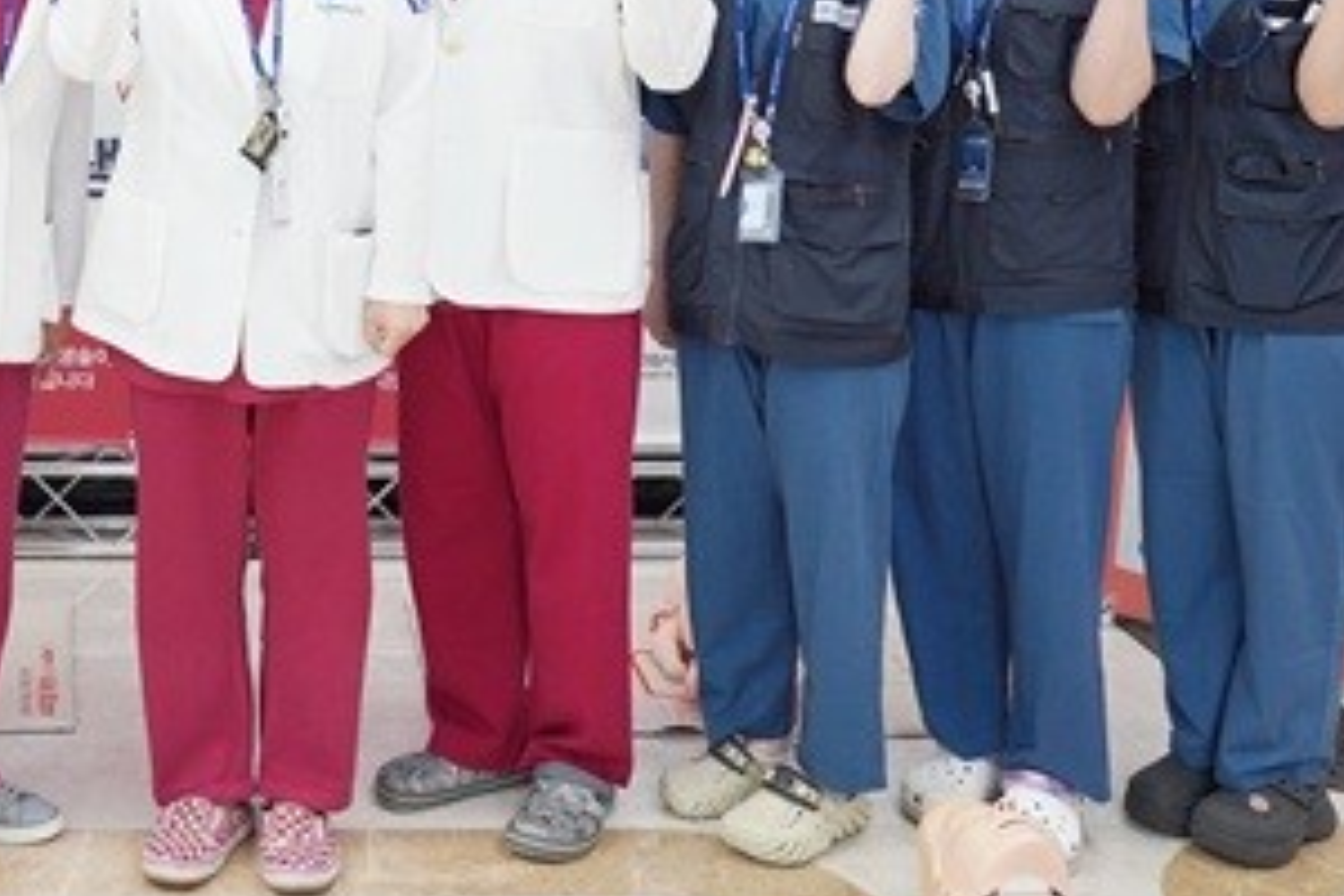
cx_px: 197
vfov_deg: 26.9
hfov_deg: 38.9
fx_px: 1792
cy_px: 63
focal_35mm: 48
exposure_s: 1/160
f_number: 4
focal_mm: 24
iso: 640
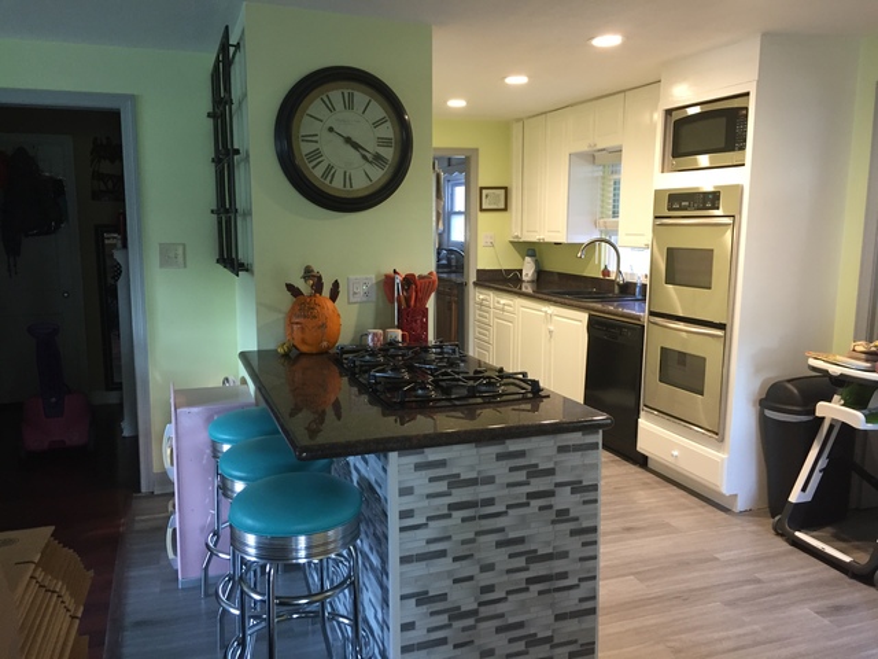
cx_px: 439
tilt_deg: -7.7
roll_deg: -1.9
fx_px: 736
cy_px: 330
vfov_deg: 48.2
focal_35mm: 29
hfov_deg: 61.7
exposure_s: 1/30
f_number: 2.2
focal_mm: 4.15
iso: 125
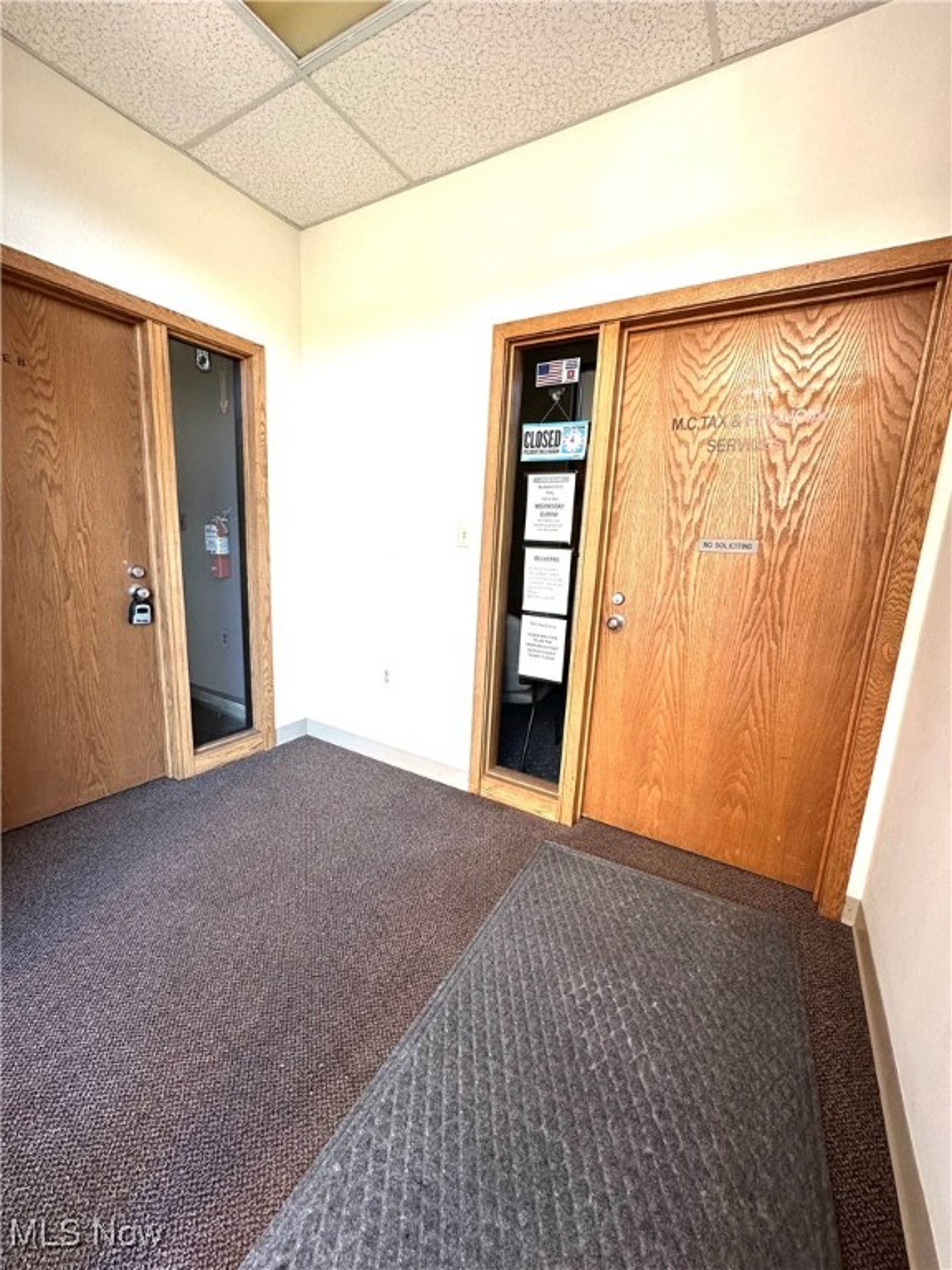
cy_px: 635
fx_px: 513
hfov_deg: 85.7
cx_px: 476
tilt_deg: -10.4
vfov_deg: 102.1
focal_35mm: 14
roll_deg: -4.3
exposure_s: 1/120
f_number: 2.2
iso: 160
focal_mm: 2.22
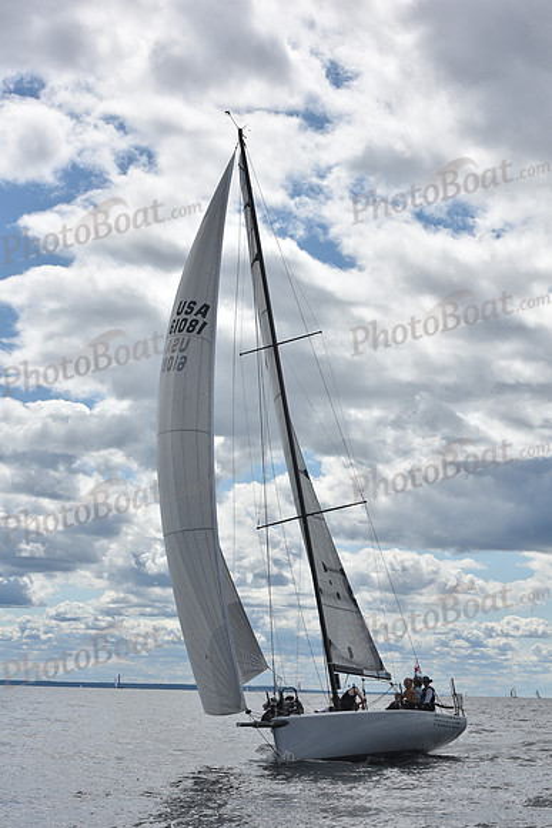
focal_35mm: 70
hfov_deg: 19.5
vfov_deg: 28.8
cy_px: 414
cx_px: 276
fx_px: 1609
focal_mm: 70
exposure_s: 1/1000
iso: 250
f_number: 11
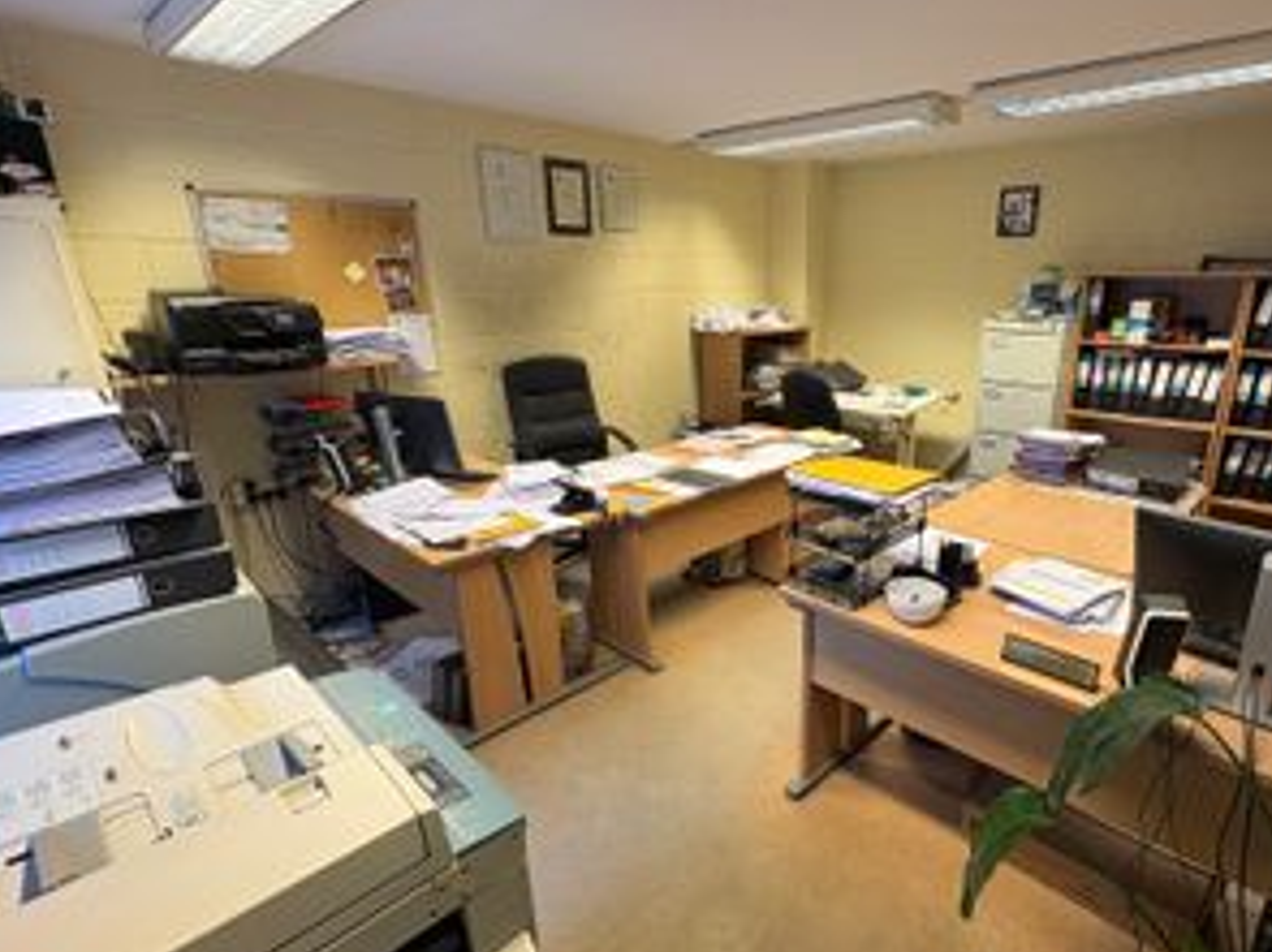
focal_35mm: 19
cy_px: 495
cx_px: 755
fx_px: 698
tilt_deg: -17.0
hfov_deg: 83.8
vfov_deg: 68.6
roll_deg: +1.0
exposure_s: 1/100
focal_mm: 2.22
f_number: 2.2
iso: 160
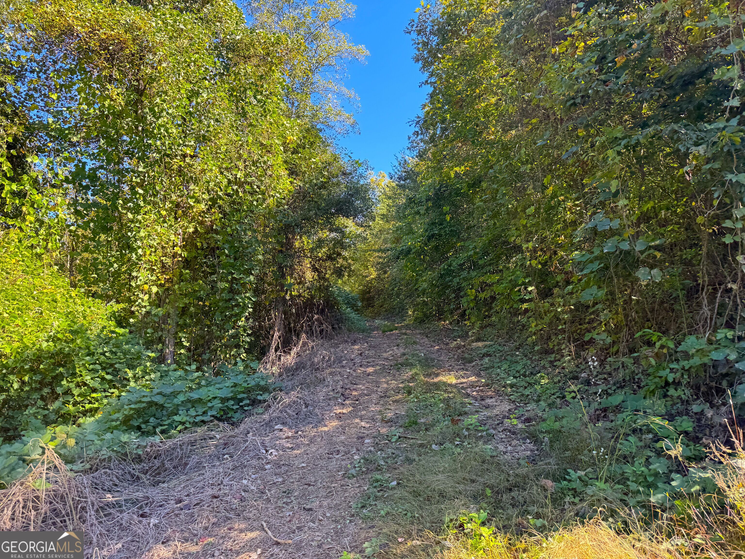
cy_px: 280
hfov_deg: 71.6
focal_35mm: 24
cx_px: 372
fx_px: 517
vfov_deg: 56.8
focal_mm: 6.76
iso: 80
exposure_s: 1/308
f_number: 1.78
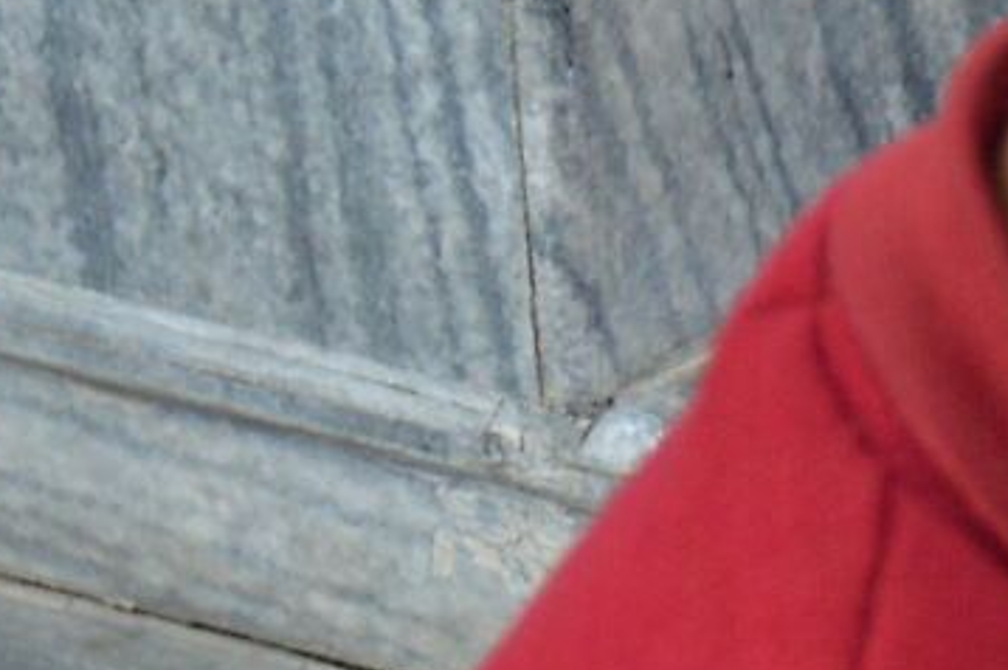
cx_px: 3114
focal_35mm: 342
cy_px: 769
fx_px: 9567
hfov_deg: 5.6
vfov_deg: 4.0
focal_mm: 34
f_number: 3.3
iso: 560
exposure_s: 1/50
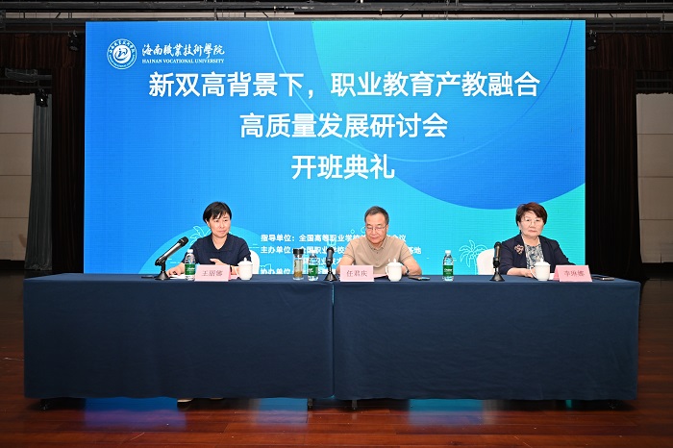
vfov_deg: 53.1
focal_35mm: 24
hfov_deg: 73.8
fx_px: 448
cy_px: 224
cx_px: 336
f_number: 2.8
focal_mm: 24
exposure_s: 1/125
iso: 450
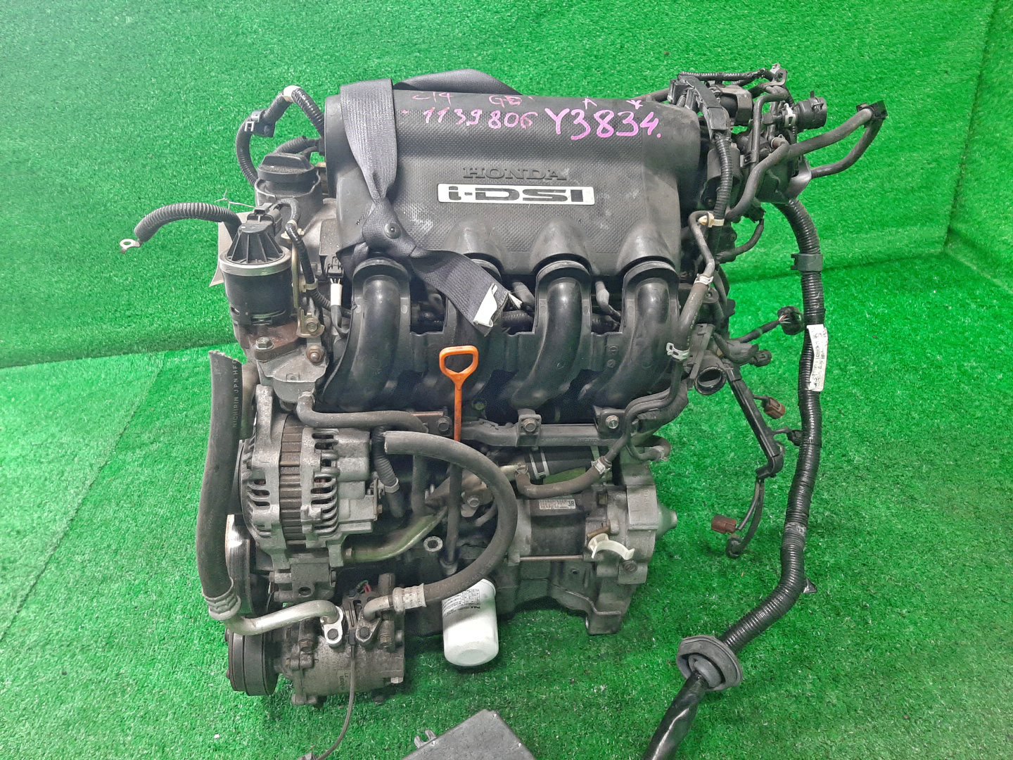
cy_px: 380
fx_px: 761
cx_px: 506
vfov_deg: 53.1
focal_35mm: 26
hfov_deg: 67.3
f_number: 1.7
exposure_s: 1/50
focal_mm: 3.93
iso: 248
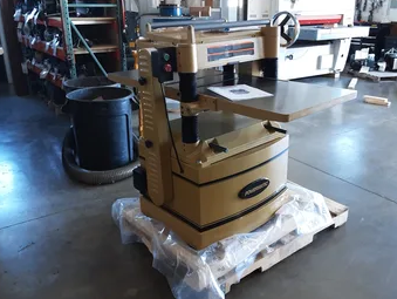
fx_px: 379
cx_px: 210
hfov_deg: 55.3
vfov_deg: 43.0
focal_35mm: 33
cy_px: 135
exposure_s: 1/40
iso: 100
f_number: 1.9
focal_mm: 2.9
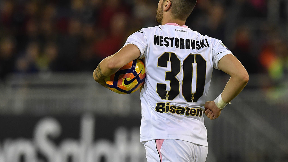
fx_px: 4414
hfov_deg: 3.7
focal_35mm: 578
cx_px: 144
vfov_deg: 2.1
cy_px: 67
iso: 3200
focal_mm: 550
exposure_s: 1/1000
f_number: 4
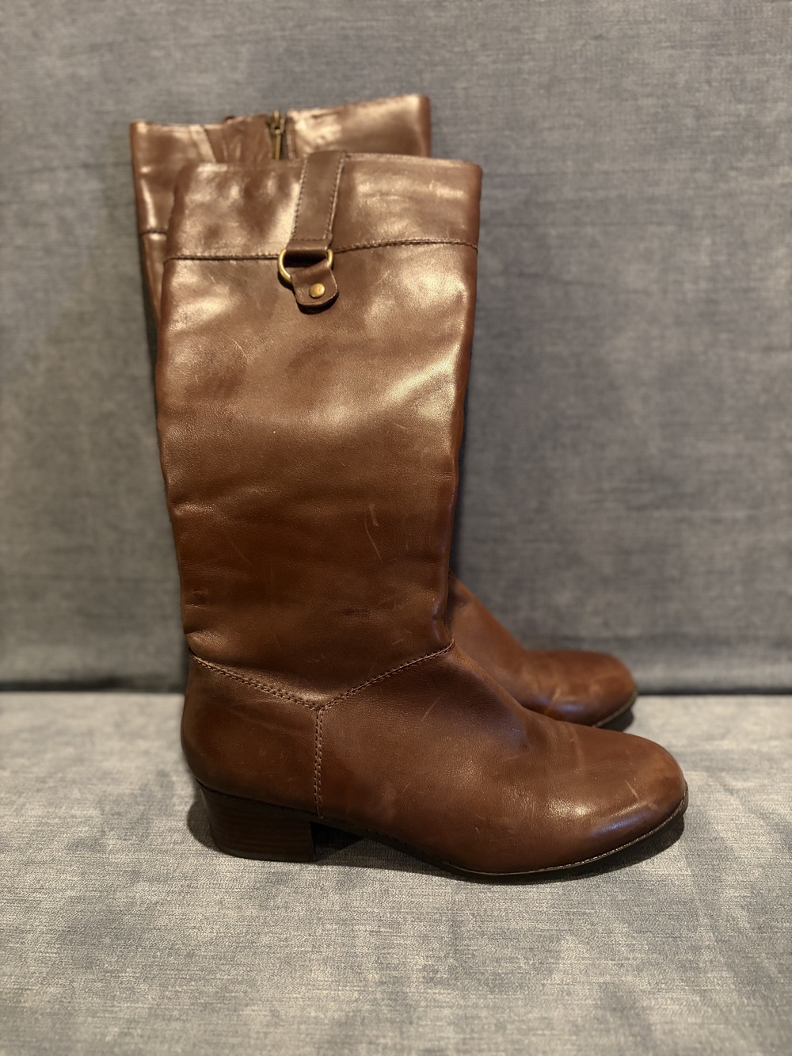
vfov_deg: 67.3
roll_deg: +0.7
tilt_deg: -19.8
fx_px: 793
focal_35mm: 26
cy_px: 528
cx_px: 396
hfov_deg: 53.1
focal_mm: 5.96
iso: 640
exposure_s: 1/30
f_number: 1.6
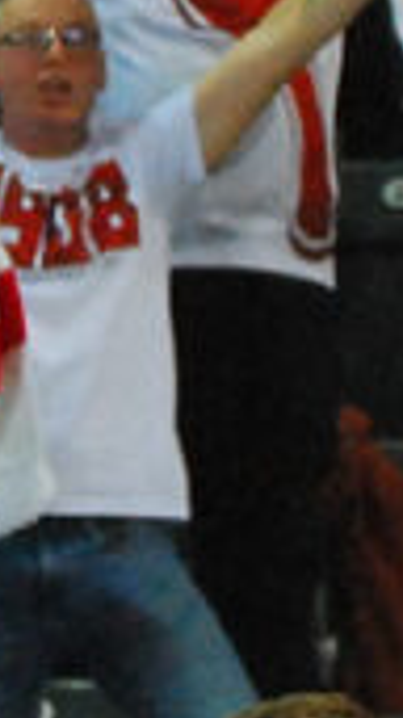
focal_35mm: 990
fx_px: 18835
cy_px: -445
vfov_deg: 2.2
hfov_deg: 1.2
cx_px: -1473
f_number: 2.8
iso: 1600
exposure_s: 1/500
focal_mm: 70
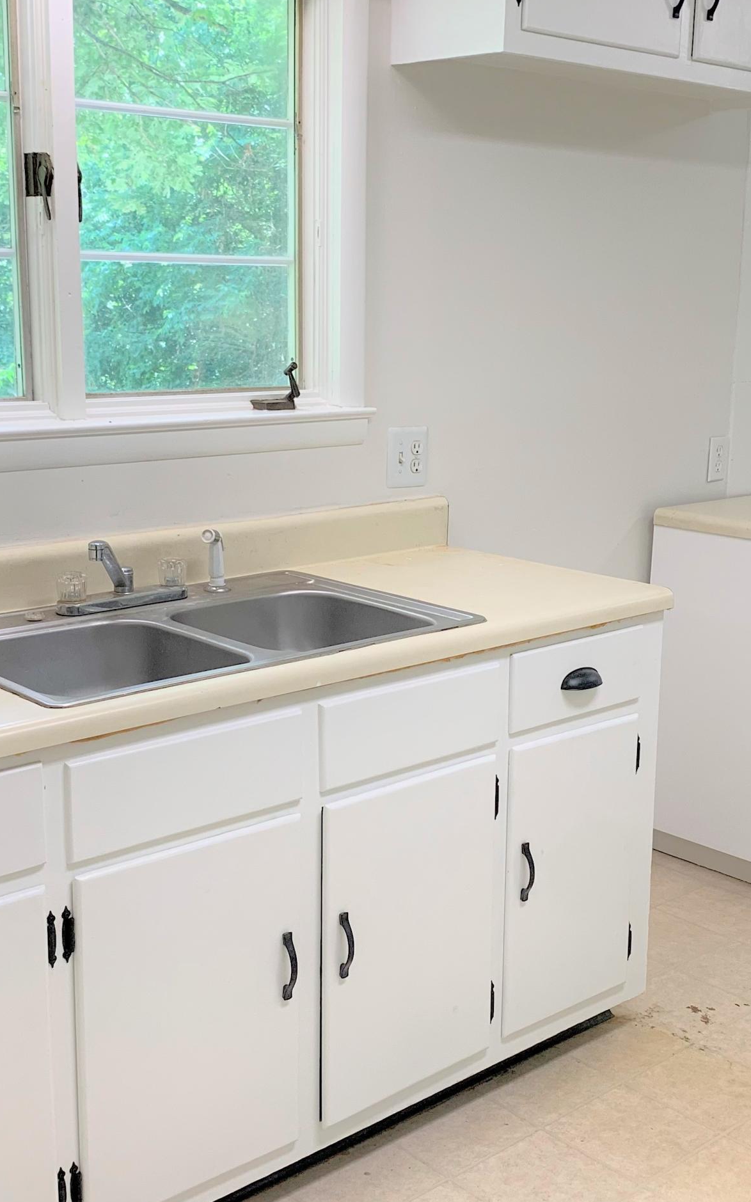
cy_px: 631
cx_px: 369
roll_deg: -0.8
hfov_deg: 29.2
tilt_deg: -11.9
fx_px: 1441
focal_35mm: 44
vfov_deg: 45.3
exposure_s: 1/120
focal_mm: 4.25
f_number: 1.8
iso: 64
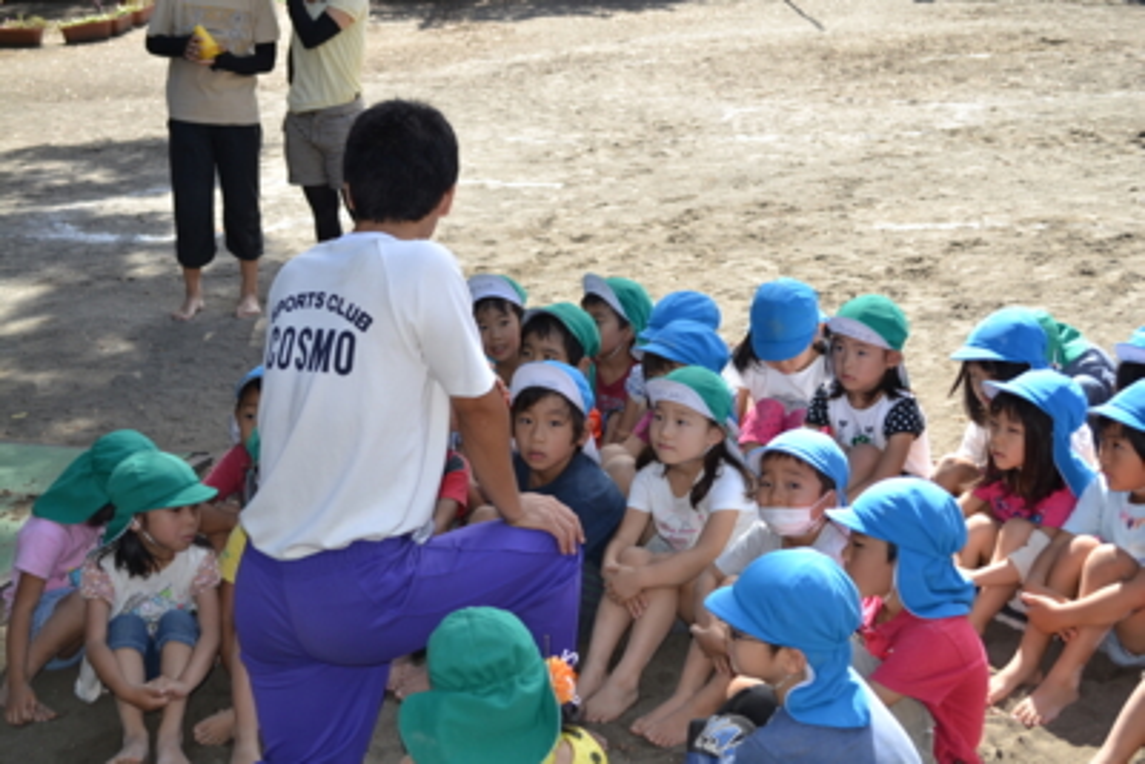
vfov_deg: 25.8
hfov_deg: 37.8
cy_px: 382
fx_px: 1670
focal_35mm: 52
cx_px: 572
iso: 100
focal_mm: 35
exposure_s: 1/160
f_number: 5
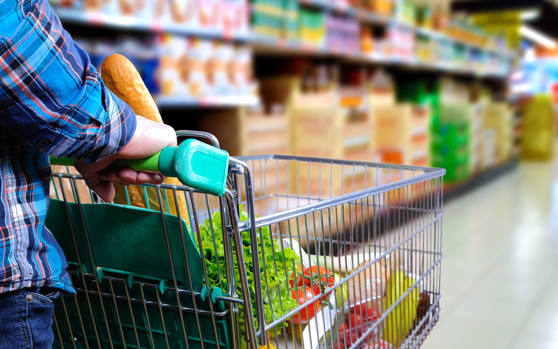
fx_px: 897
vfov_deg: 22.0
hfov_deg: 34.5
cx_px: 275
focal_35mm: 59
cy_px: 186
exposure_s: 1/60
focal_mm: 38
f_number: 9
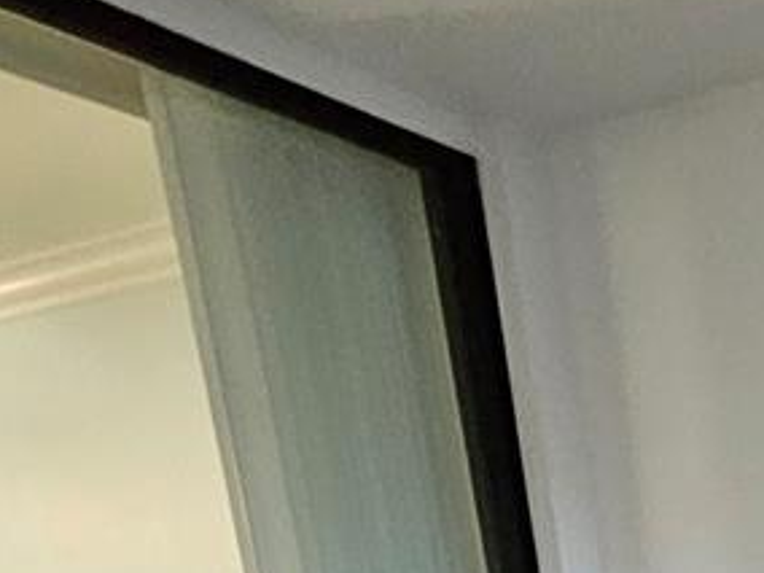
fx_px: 1214
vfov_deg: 19.9
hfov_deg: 26.4
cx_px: 1119
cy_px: 1017
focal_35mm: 55
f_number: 2.2
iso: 640
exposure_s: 1/30
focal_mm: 1.74
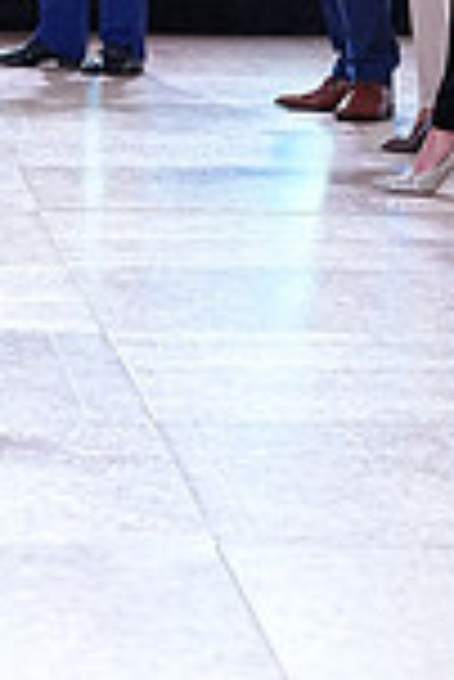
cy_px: -243
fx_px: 5058
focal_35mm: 268
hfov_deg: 5.1
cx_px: 92
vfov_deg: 7.6
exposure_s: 1/500
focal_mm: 70
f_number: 4
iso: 2000
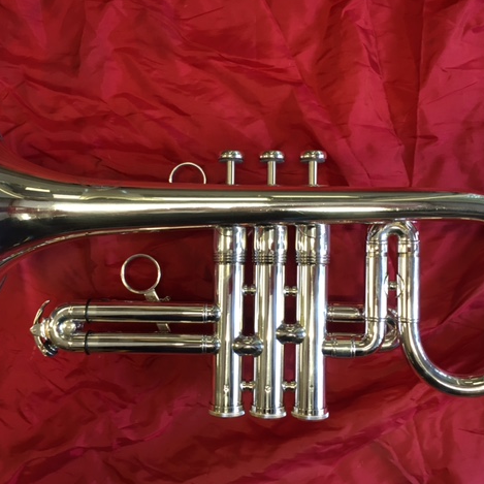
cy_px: 245
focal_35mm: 35
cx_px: 231
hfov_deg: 47.2
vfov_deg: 47.2
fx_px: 554
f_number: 2.2
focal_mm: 4.15
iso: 100
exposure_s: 1/33
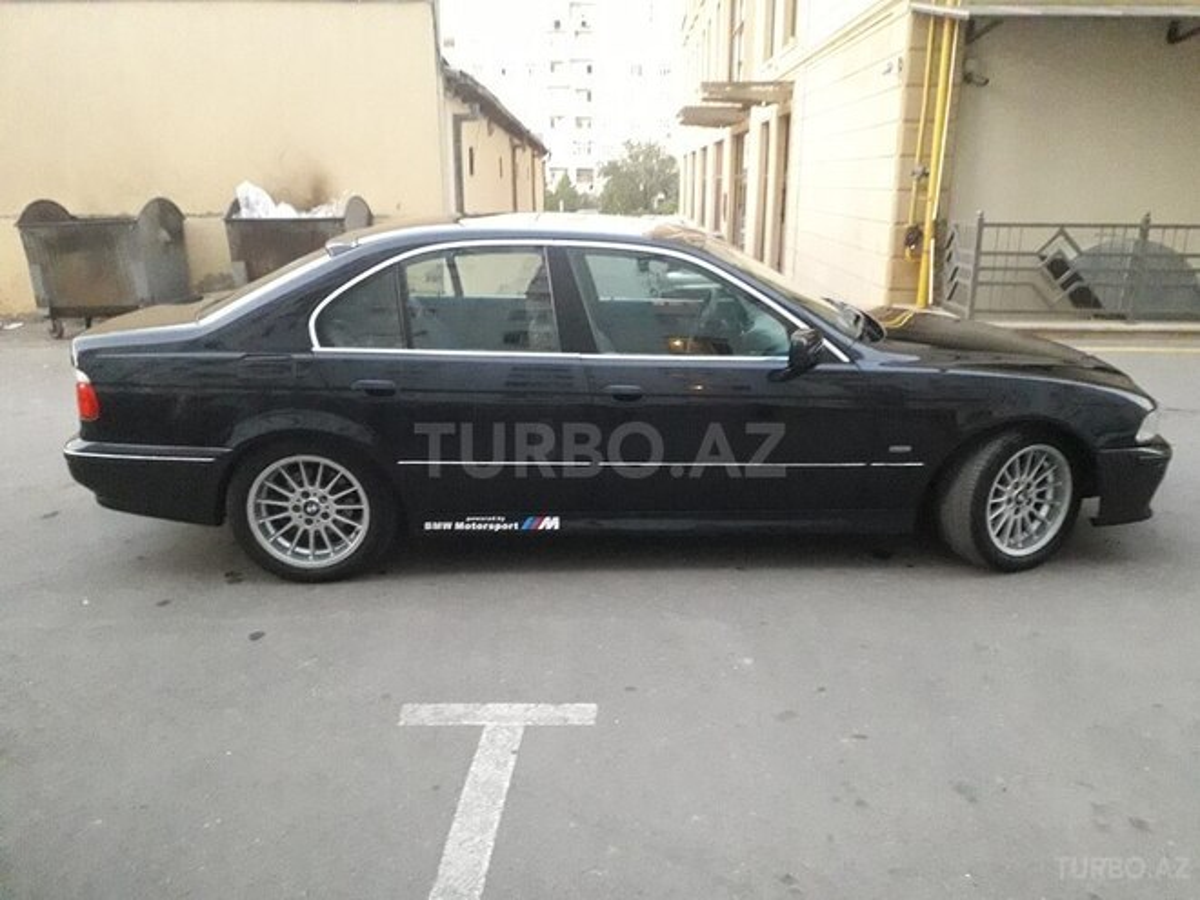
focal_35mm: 27
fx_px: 936
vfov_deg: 51.4
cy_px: 450
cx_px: 600
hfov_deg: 65.3
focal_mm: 3.6
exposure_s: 1/20
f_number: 1.9
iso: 800
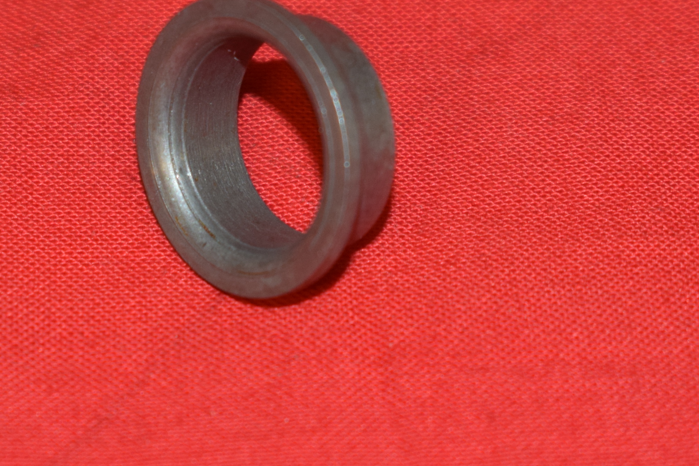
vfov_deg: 7.5
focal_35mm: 184
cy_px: 161
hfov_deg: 11.2
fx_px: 3575
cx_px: 265
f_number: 5.6
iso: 500
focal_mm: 55
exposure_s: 1/60
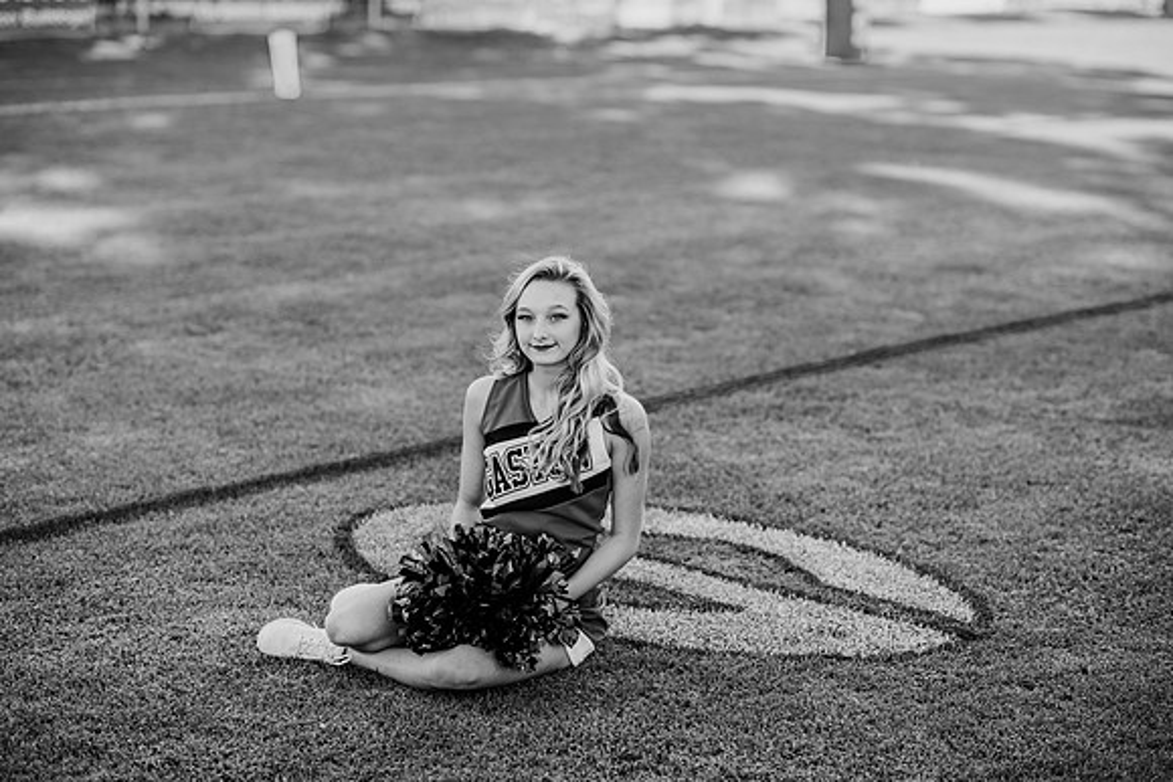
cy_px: 391
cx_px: 586
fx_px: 2770
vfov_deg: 16.1
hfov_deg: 23.9
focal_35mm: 85
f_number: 2.5
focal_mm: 85
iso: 160
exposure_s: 1/800
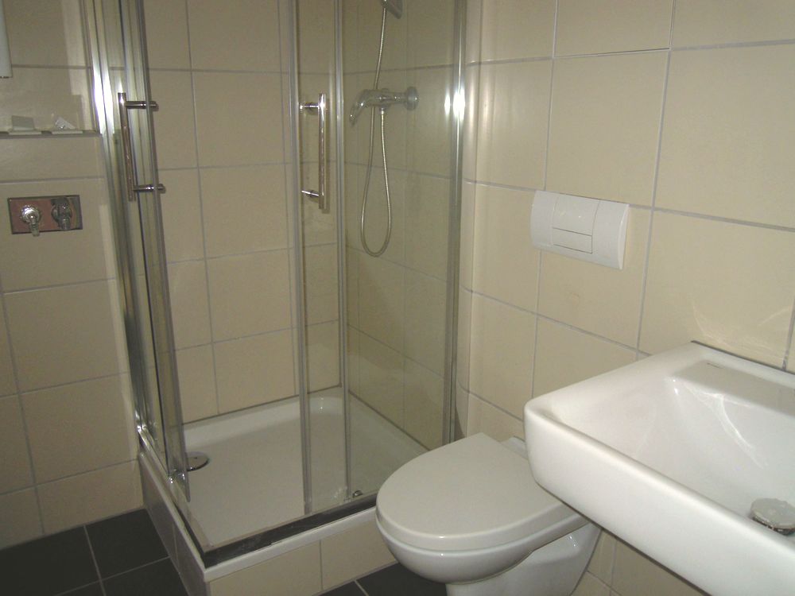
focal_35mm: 28
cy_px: 298
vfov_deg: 49.7
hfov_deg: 63.4
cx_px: 398
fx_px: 643
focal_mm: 5
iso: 200
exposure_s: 1/25
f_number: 2.7
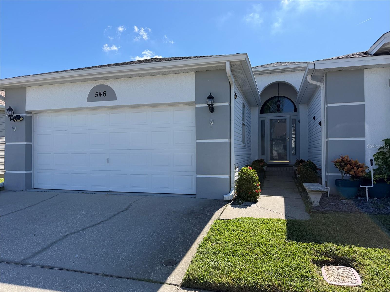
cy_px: 146
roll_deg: +0.2
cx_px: 195
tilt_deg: +0.4
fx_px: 270
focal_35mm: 24
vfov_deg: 56.8
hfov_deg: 71.6
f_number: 1.78
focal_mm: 6.76
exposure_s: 1/3425
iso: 80
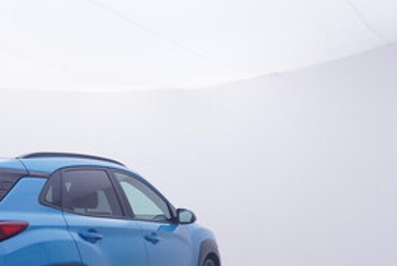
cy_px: 232
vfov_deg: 27.8
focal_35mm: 47
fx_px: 519
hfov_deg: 40.4
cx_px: 90
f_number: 5
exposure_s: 1/80
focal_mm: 15
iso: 200
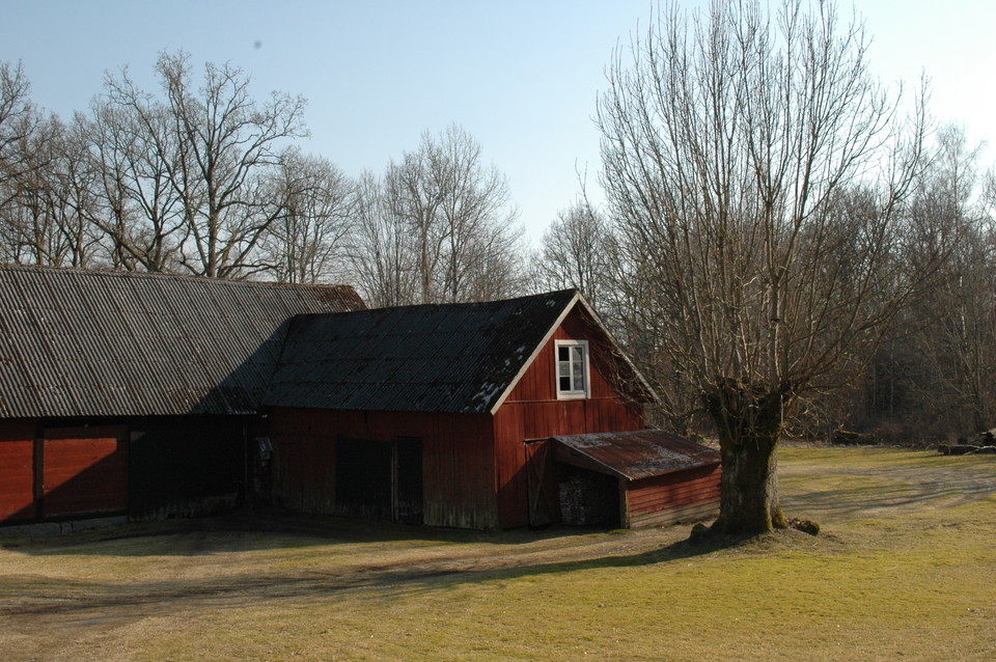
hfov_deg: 46.4
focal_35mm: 42
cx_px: 498
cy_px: 331
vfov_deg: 31.8
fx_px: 1161
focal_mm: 28
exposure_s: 1/400
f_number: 10
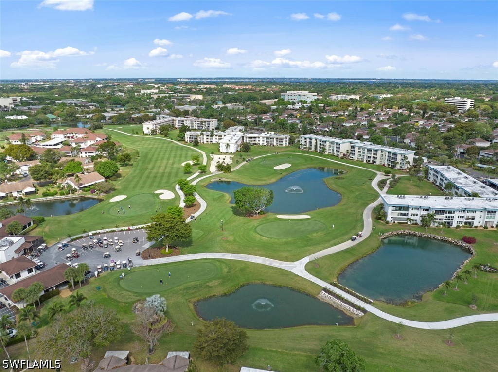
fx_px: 345
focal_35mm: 24
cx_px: 249
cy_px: 186
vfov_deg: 56.7
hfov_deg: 71.6
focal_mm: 12.29
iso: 110
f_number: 2.8
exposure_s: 1/2000
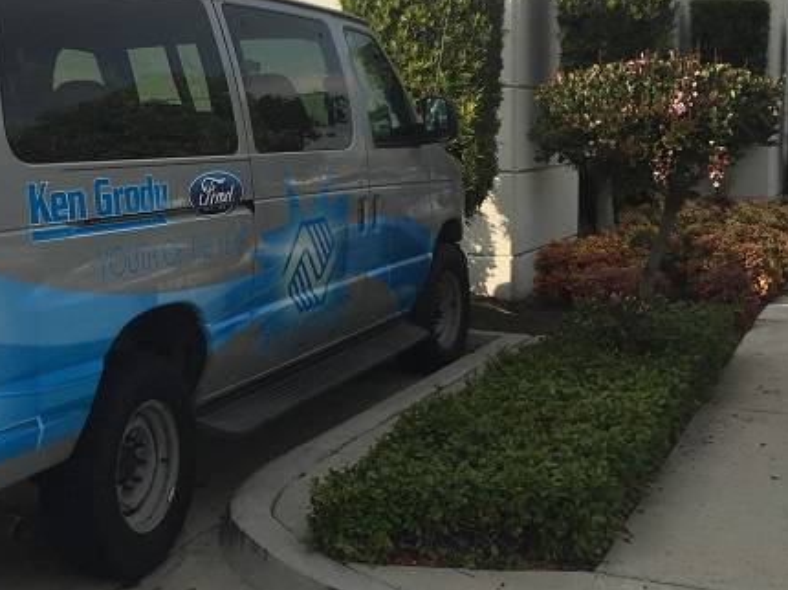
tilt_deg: -3.8
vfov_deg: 27.0
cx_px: 93
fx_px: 1229
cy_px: 246
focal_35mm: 54
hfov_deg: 33.8
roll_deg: +0.7
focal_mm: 4.15
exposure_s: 1/3049
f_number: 2.2
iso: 32
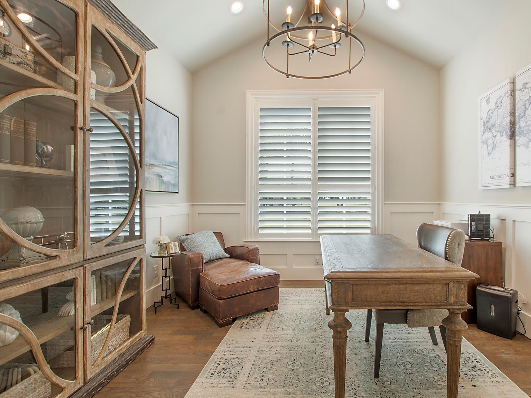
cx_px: 312
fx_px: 261
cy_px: 201
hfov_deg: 90.1
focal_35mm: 17
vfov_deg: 74.7
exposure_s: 1/60
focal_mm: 10
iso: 100
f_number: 7.1
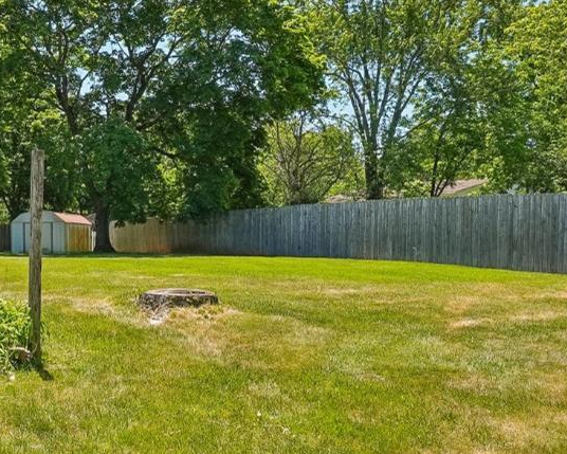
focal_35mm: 43
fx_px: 718
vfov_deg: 35.1
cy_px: 241
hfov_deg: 38.6
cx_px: 12
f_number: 11
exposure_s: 1/500
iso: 800
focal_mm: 16.3
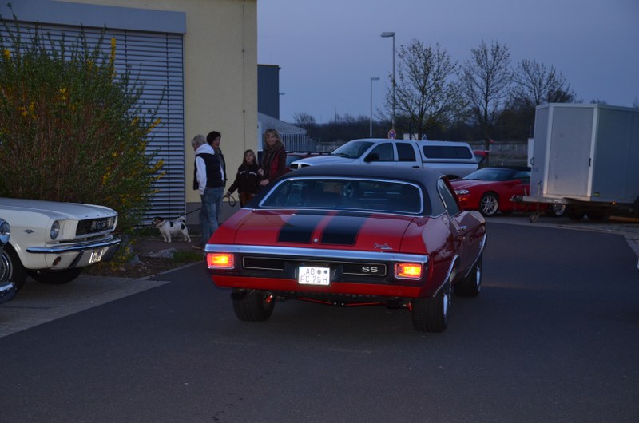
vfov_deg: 18.8
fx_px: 1275
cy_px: 212
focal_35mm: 72
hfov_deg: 28.1
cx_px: 320
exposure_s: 1/60
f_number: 4.8
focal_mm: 48
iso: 800
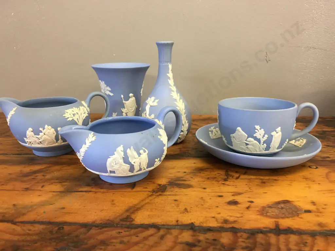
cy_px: 126
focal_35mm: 29
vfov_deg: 48.2
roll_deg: -0.2
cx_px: 168
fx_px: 281
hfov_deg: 61.7
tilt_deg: -13.9
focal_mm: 4.15
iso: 64
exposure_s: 1/17
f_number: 2.2
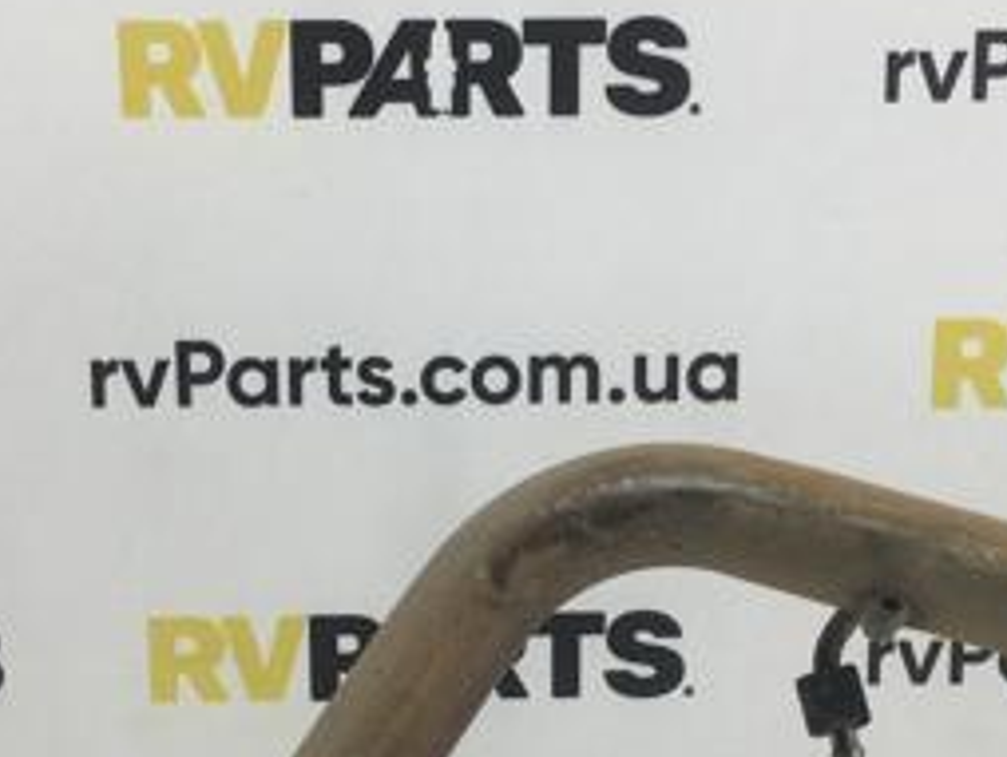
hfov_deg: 26.7
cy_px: 515
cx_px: 492
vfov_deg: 20.1
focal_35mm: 73
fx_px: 2126
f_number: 2.2
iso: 40
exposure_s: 1/100
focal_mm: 4.15
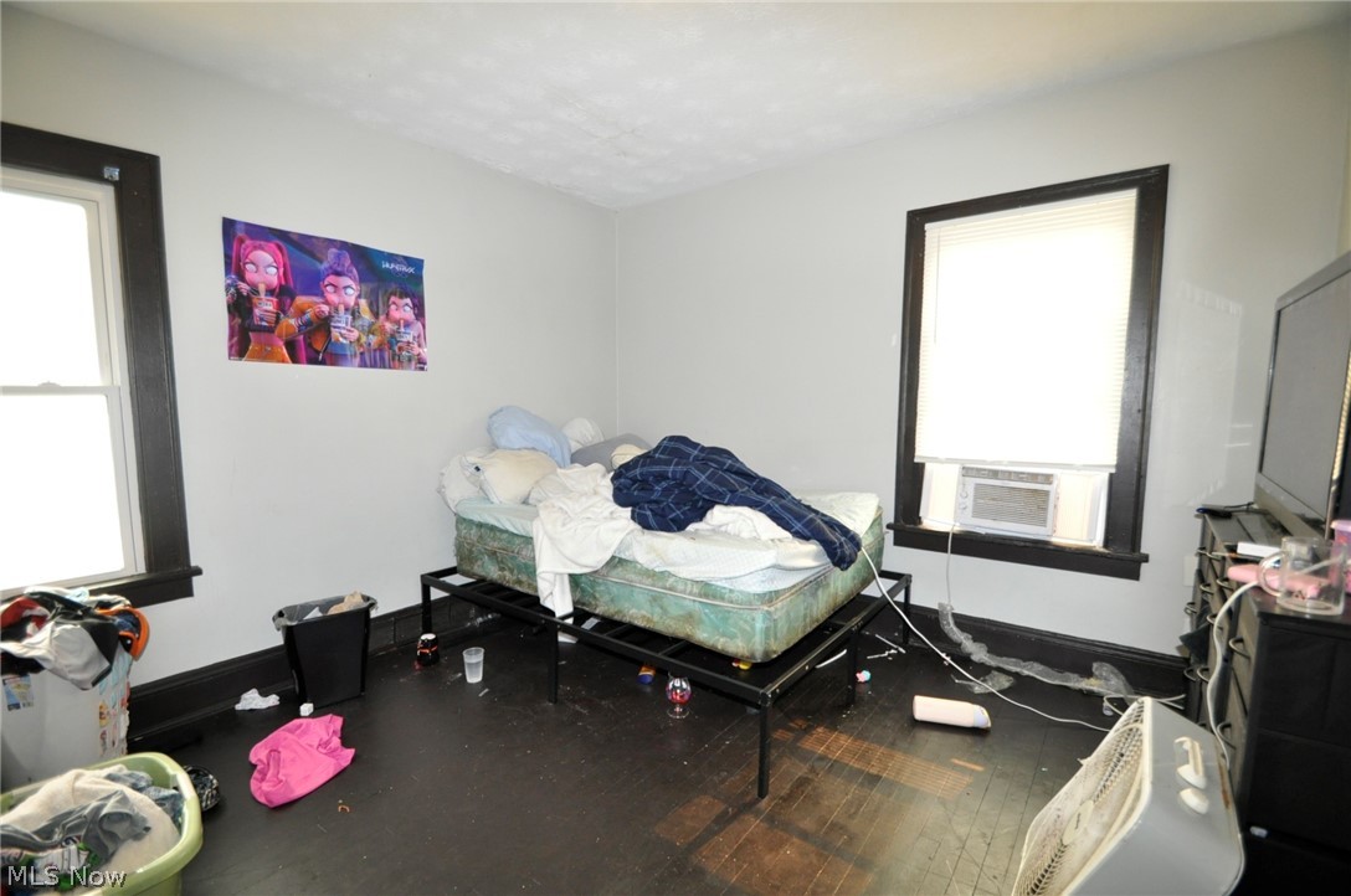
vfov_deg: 77.1
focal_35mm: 15
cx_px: 676
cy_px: 448
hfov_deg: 100.5
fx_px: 562
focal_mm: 10
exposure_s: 1/60
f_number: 4
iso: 800
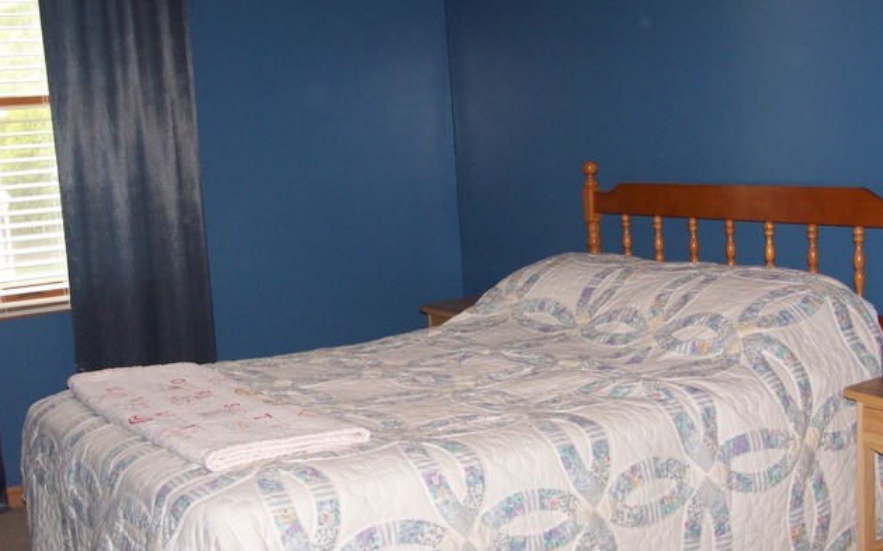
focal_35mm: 55
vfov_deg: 23.5
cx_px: 442
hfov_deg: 36.9
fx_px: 1323
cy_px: 292
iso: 140
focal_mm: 8.5
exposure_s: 1/60
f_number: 3
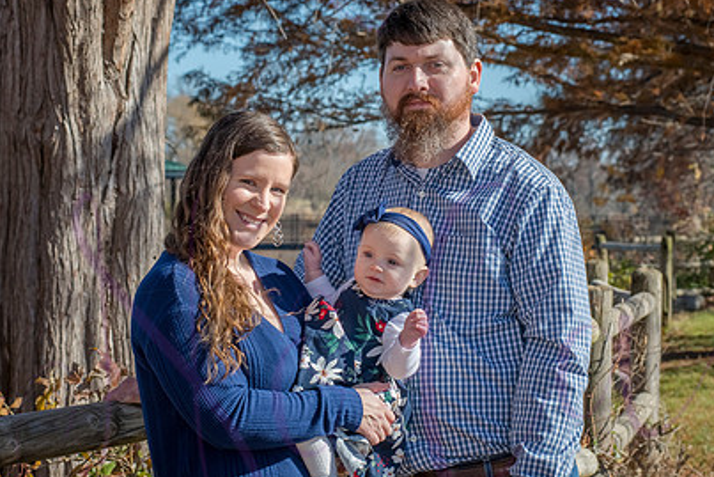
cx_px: 370
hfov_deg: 17.8
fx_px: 2282
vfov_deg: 11.9
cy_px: 219
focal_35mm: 115
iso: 400
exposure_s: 1/500
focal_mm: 80
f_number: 9
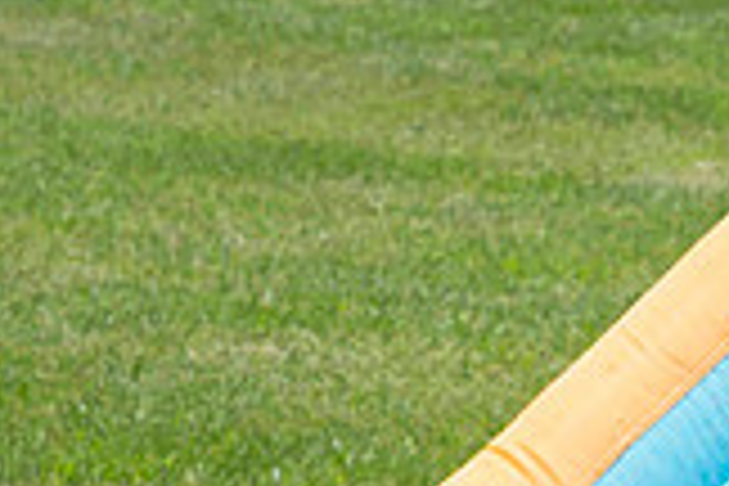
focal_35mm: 358
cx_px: 1160
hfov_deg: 5.7
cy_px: 831
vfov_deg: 3.8
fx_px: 7249
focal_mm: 95
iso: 400
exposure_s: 1/400
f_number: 13
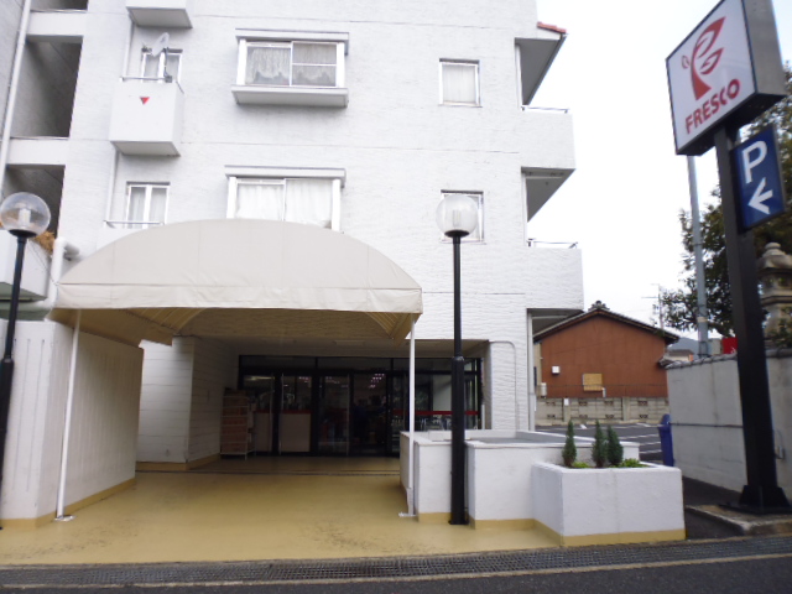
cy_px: 297
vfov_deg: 51.4
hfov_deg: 65.3
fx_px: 618
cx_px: 396
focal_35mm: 27
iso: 100
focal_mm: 4.8
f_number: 3
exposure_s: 1/320
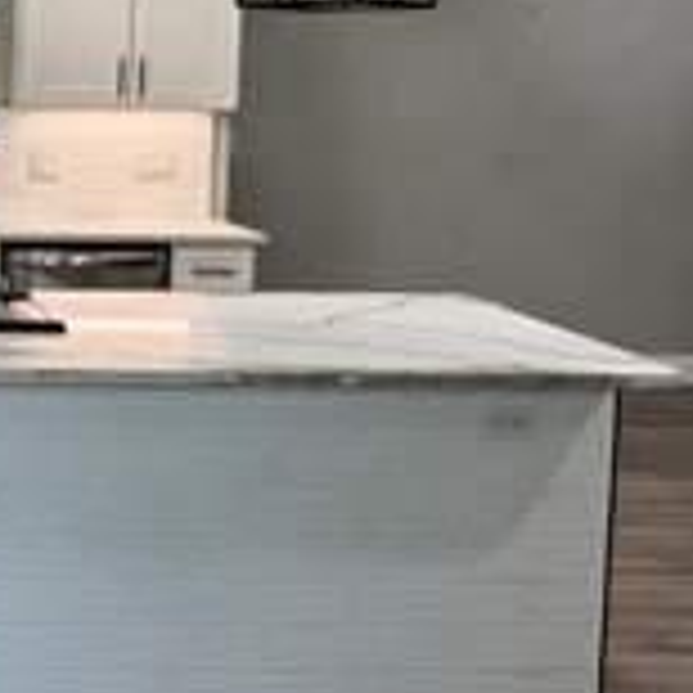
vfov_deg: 25.9
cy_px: 205
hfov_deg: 23.8
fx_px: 1495
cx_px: -135
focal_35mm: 66
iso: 100
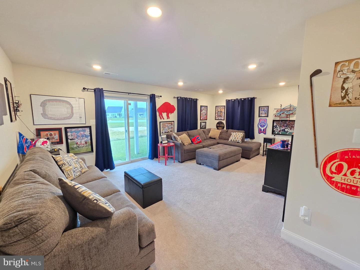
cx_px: 180
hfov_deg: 106.2
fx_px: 135
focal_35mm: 13
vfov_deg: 89.9
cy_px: 135
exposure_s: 1/60
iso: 400
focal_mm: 2.2
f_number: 1.9
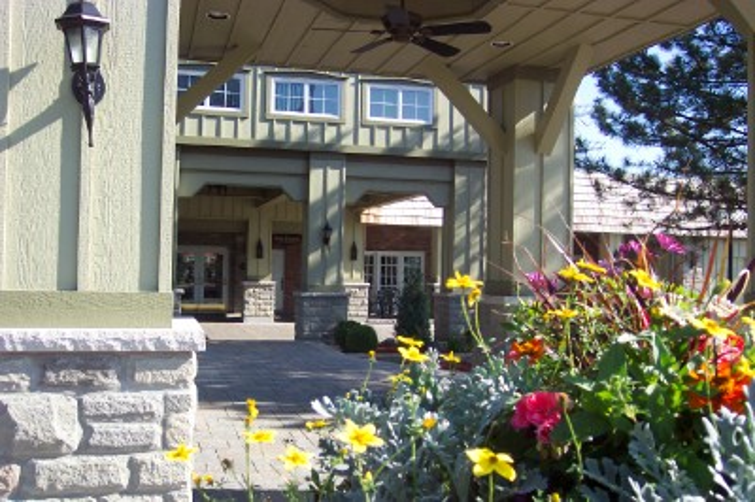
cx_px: 378
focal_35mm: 38
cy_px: 251
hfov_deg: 50.7
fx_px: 796
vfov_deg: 35.0
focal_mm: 8
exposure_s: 1/700
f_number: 2.8
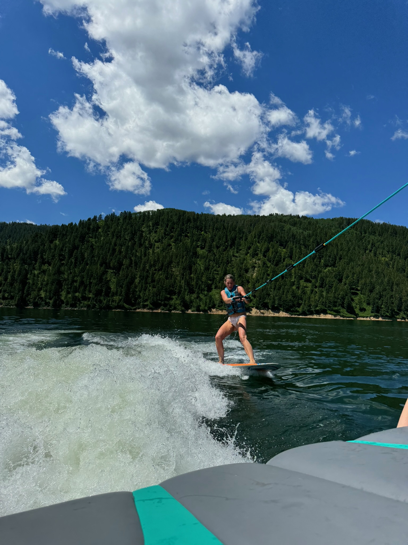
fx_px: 377
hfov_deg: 56.8
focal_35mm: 24
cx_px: 204
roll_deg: -1.5
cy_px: 272
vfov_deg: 71.6
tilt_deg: +3.4
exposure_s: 1/9009
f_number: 1.78
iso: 80
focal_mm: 6.76
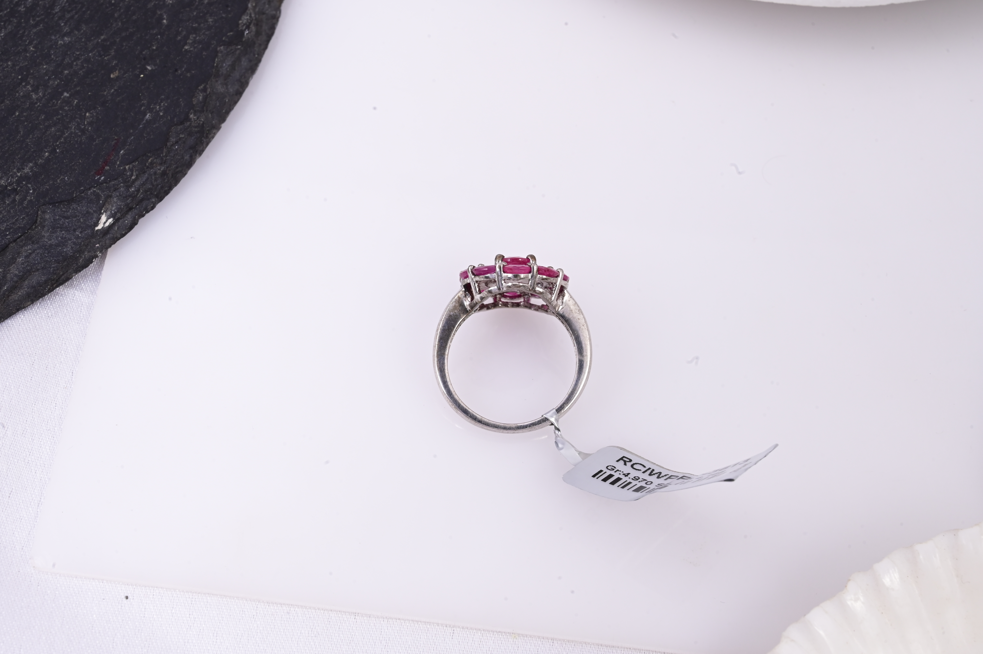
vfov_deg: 19.4
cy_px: 327
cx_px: 492
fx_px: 1910
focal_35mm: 70
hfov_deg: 28.9
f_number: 20
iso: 640
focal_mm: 70
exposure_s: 1/80
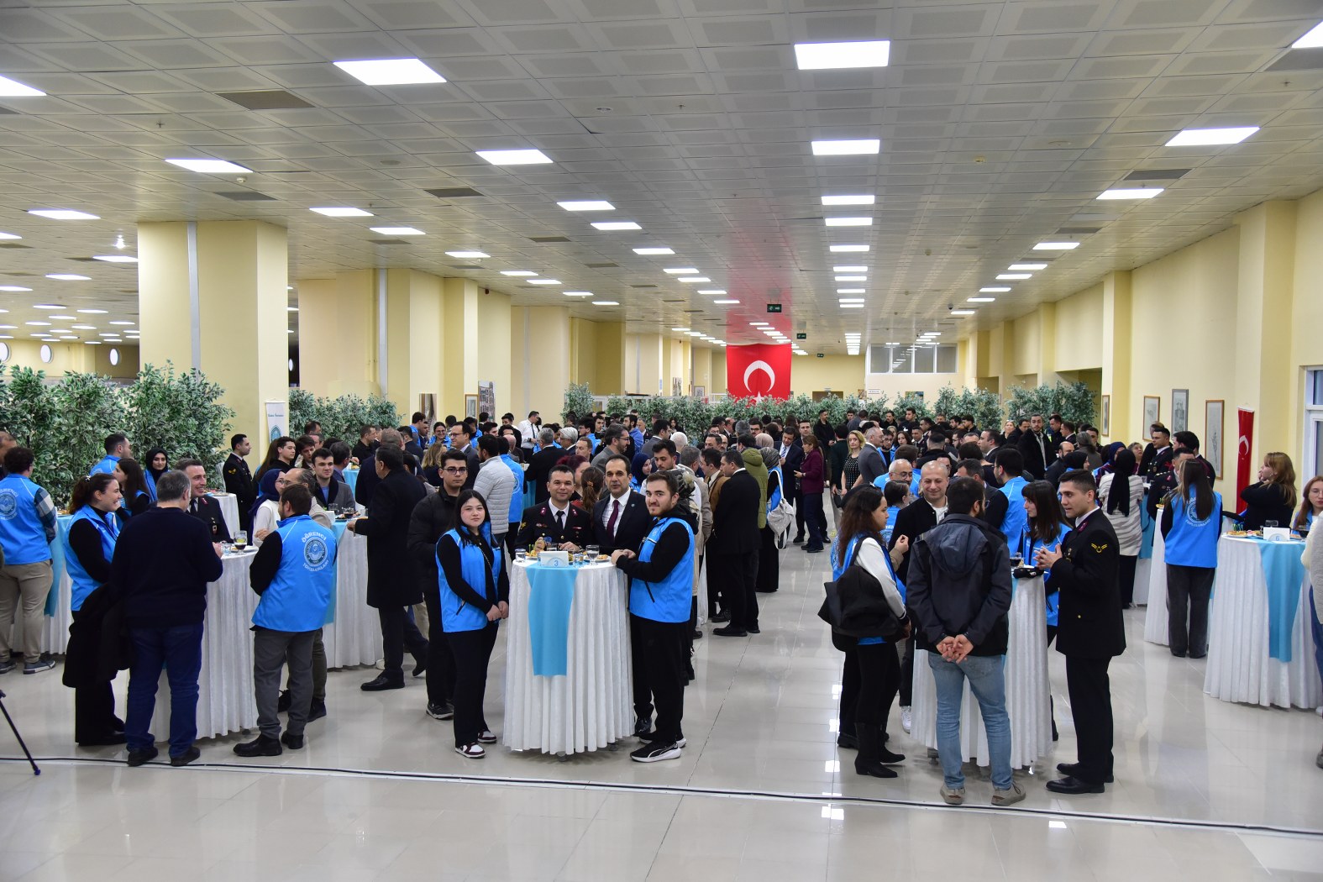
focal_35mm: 32
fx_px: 1176
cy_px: 441
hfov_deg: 58.7
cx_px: 662
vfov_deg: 41.1
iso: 2500
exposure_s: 1/200
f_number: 4
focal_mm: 32
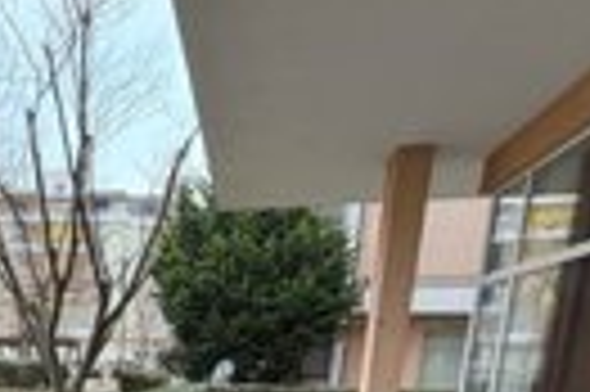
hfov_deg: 43.5
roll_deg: -0.8
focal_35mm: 40
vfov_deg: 27.7
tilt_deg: -13.1
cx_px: 41
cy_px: 509
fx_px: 655
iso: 50
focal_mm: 2.22
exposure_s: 1/416
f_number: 2.2
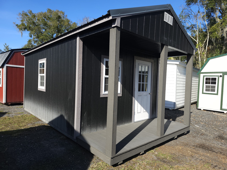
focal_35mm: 23
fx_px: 151
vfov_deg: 58.9
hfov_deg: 73.9
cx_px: 114
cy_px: 85
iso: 10
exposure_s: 1/271
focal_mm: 6.3
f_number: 1.7
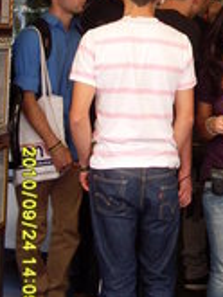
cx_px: 246
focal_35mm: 92
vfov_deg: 20.5
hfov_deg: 15.6
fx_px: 789
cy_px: -11
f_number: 2.8
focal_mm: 6.3
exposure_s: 1/60
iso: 100
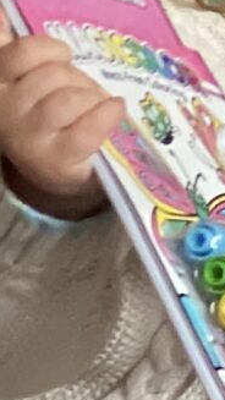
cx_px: 997
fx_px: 4697
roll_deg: -1.1
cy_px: -384
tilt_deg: -6.6
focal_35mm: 443
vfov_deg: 4.8
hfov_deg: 2.7
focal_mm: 6
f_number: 2
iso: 200
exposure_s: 1/60
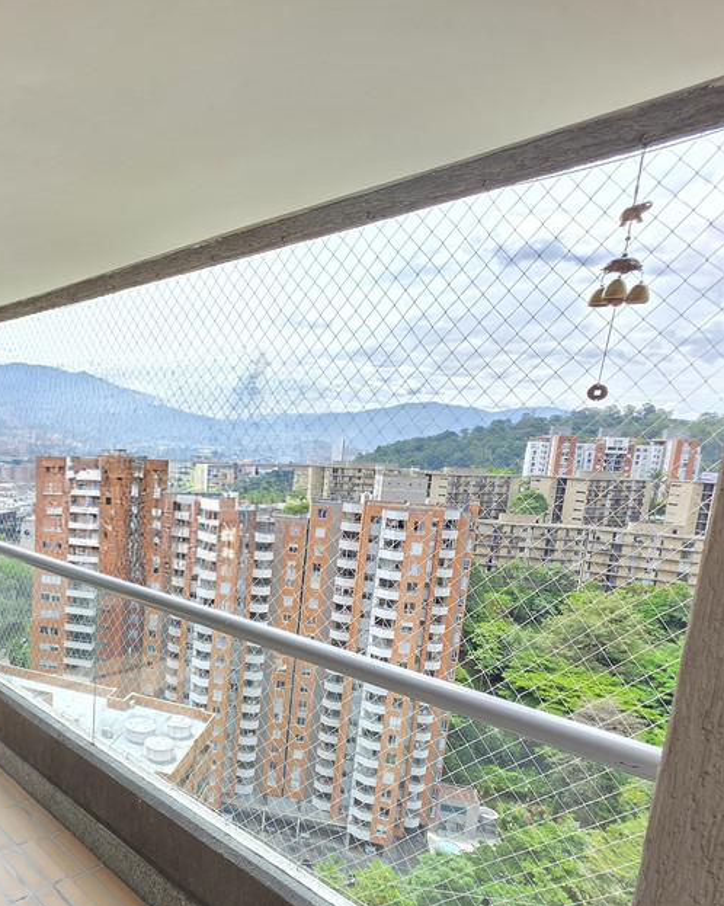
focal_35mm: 22
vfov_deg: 73.9
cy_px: 560
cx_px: 115
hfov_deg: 57.0
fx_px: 590
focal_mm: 2.2
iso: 40
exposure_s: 1/385
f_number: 1.9
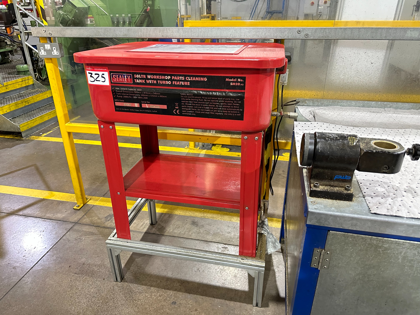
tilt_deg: -25.9
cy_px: 158
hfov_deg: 71.6
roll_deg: +0.6
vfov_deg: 56.8
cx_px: 210
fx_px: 291
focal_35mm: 24
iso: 640
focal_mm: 6.86
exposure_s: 1/50
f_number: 1.78
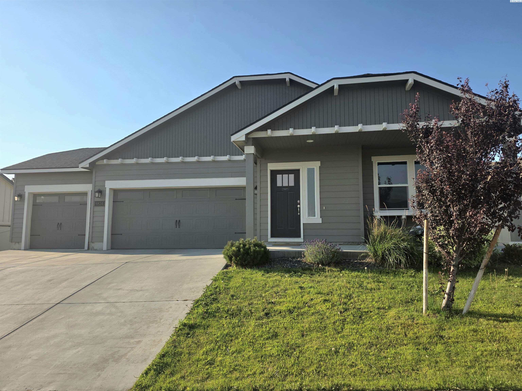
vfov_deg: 58.9
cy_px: 196
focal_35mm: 23
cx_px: 261
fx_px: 347
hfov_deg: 73.9
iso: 80
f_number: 1.7
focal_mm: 6.3
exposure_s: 1/10000
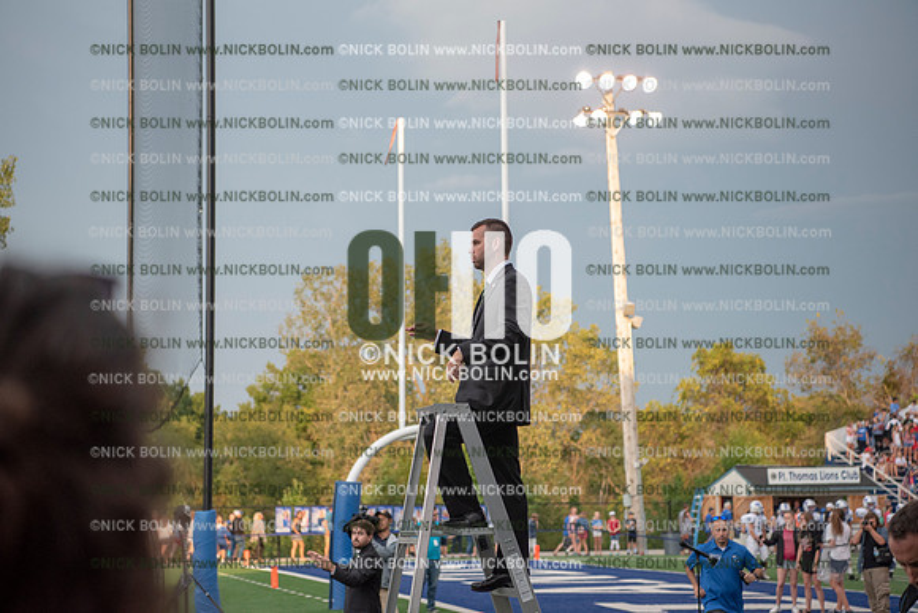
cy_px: 306
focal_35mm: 70
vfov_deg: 19.5
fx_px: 1785
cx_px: 459
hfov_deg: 28.8
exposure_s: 1/1600
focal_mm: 70
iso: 1250
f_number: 3.5
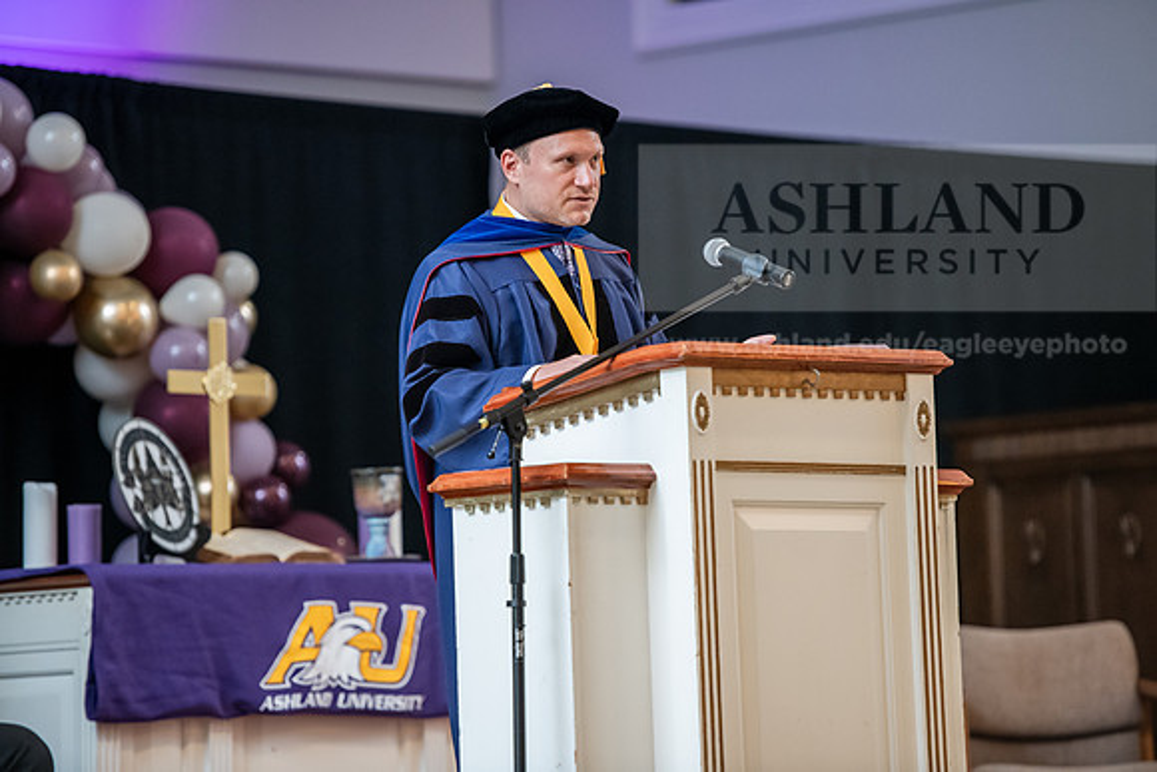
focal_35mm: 175
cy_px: 386
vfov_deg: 7.9
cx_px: 578
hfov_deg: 11.7
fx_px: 5625
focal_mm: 175
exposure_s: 1/200
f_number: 3.2
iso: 2500
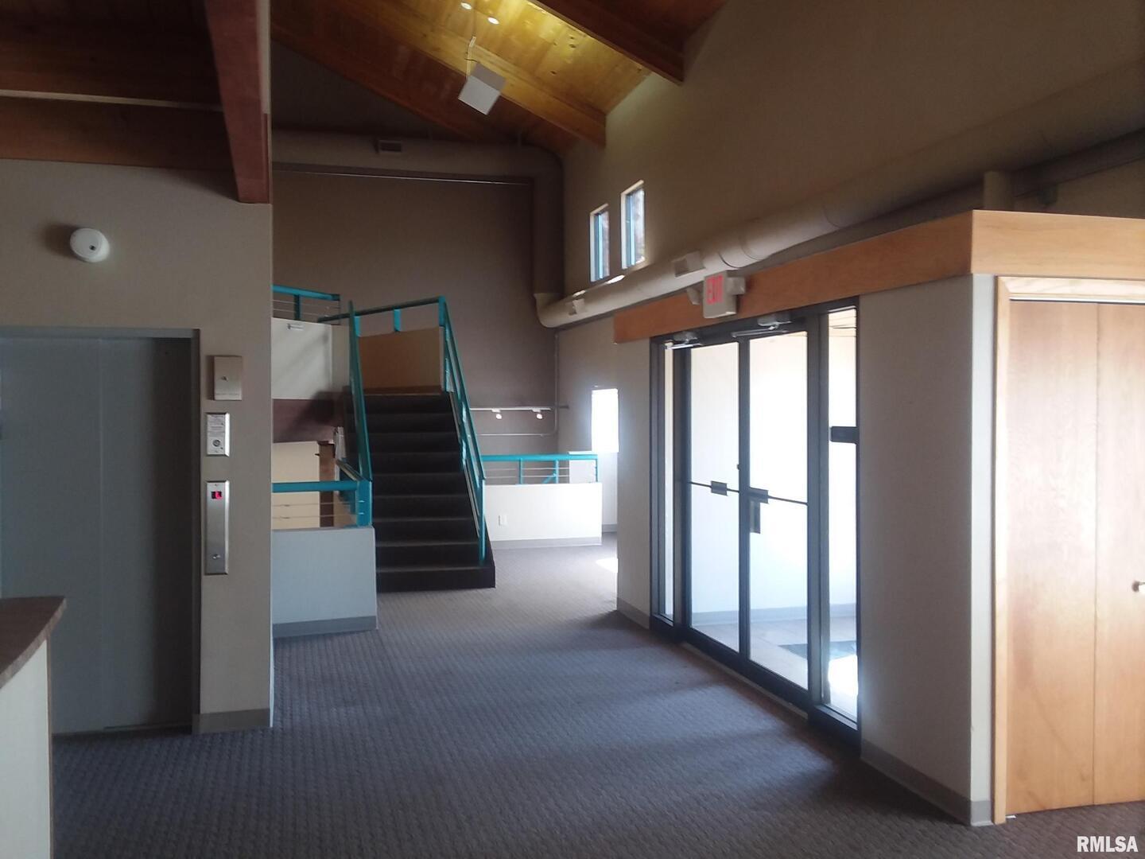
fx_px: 959
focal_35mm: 29
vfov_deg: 48.2
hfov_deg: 61.7
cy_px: 430
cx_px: 572
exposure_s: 1/30
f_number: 1.9
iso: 40
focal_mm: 2.47
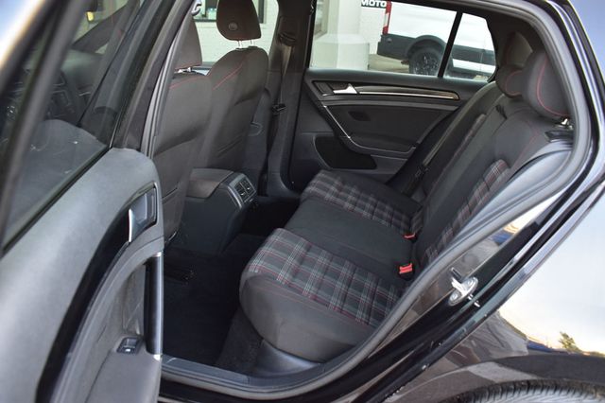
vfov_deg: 43.6
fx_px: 504
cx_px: 302
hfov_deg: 62.0
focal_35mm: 30
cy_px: 202
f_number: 6.3
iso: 450
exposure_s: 1/15
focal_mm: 20
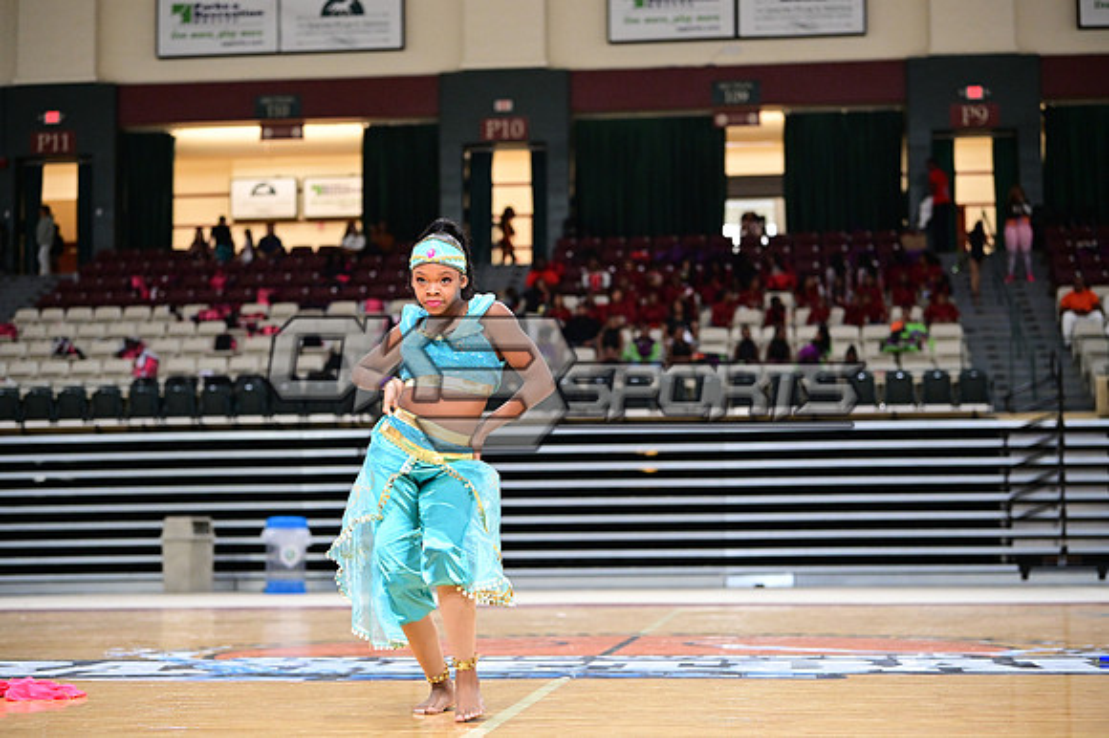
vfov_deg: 19.4
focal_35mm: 70
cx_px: 554
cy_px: 369
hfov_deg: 28.9
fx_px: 2155
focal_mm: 70
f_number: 3.2
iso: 6400
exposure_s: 1/1000
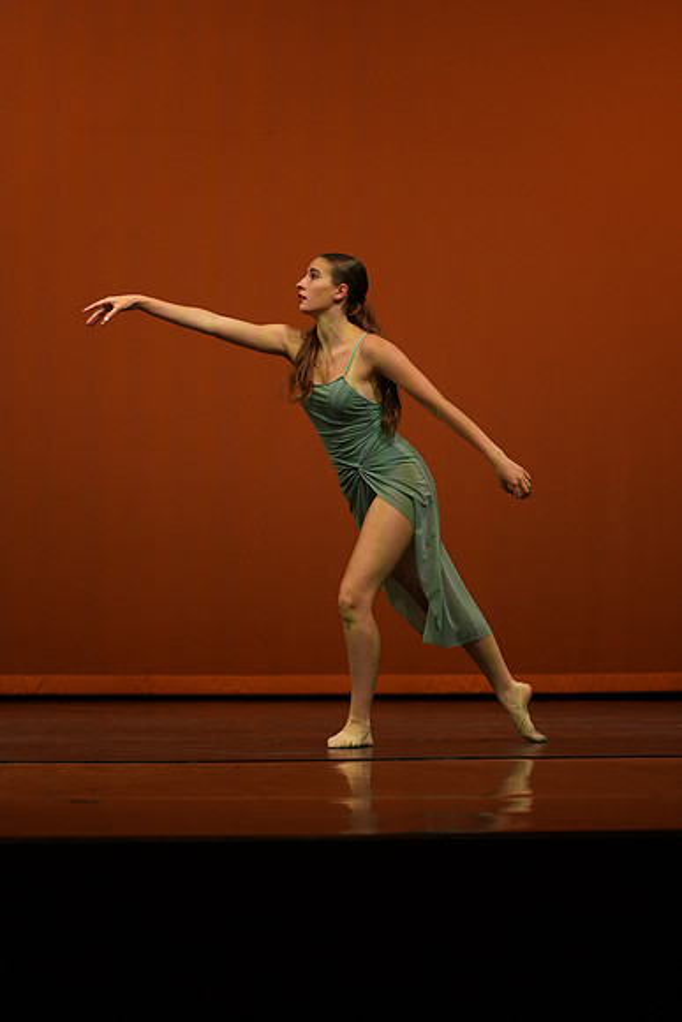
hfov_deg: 13.0
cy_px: 511
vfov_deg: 19.5
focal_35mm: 105
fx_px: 2982
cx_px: 341
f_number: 4
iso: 2000
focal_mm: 105
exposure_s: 1/1000
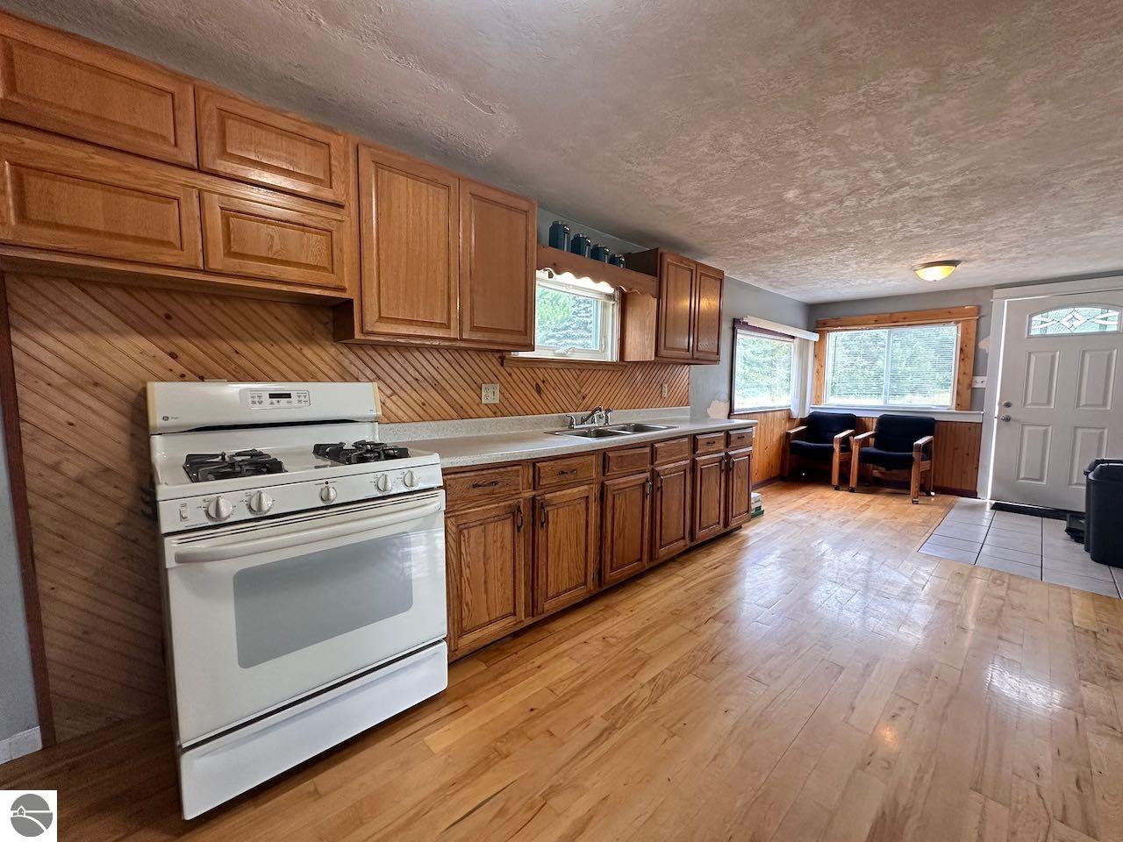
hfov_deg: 102.1
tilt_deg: -4.0
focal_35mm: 14
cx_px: 562
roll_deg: -0.2
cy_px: 421
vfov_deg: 85.7
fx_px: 454
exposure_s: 1/120
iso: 250
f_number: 2.2
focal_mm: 2.22
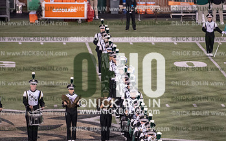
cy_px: 84
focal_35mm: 339
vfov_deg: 3.9
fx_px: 2088
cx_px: 119
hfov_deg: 6.2
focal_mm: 200
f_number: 3.2
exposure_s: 1/1250
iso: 5000
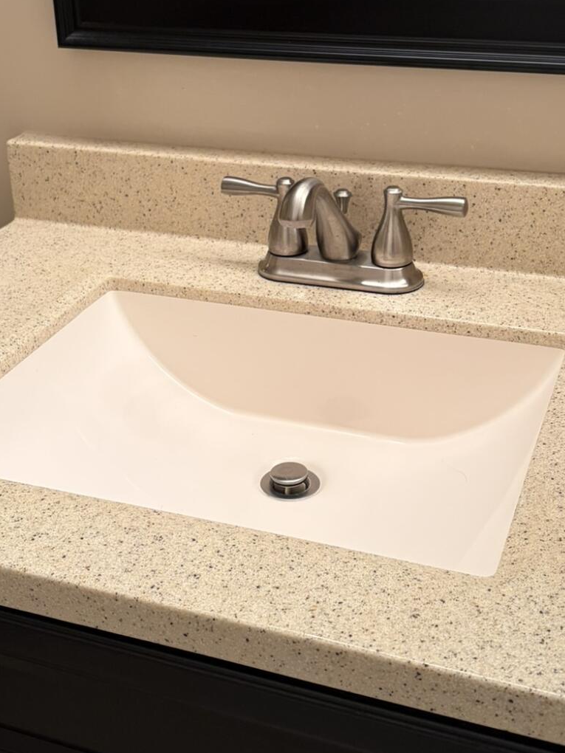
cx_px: 268
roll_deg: +1.8
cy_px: 297
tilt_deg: -23.0
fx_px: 1110
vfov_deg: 37.3
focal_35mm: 51
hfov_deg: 28.6
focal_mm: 5.96
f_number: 1.6
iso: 200
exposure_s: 1/60
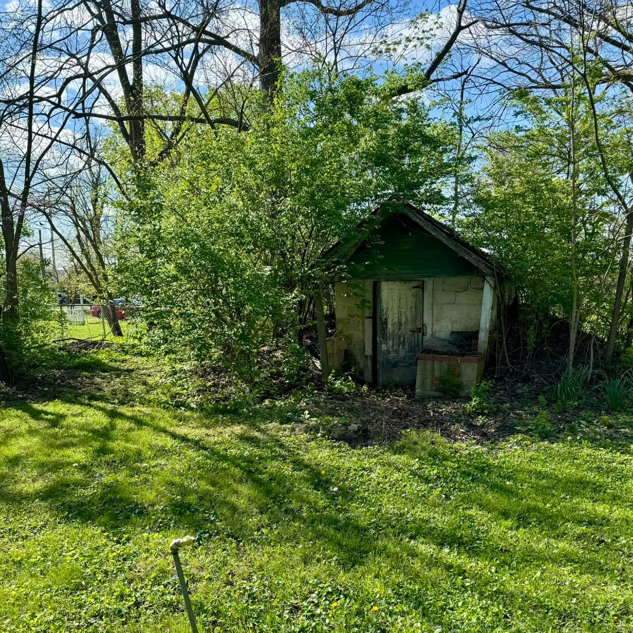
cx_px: 324
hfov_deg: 54.0
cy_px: 416
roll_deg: +0.5
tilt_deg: -11.3
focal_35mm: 30
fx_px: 621
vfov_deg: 53.1
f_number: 1.78
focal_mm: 6.76
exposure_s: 1/1818
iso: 80
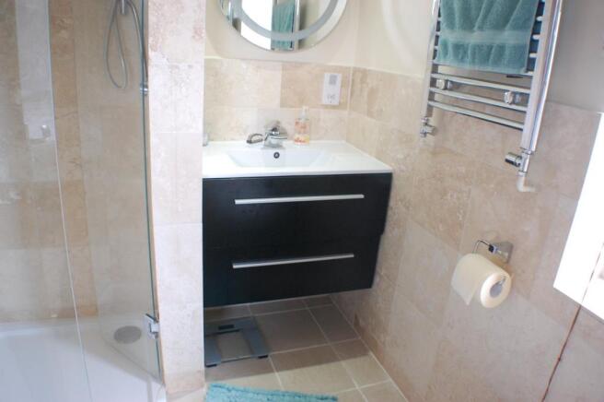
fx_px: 578
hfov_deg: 55.2
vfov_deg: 38.3
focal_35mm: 34
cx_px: 302
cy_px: 201
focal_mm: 23
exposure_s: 1/25
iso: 800
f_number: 5
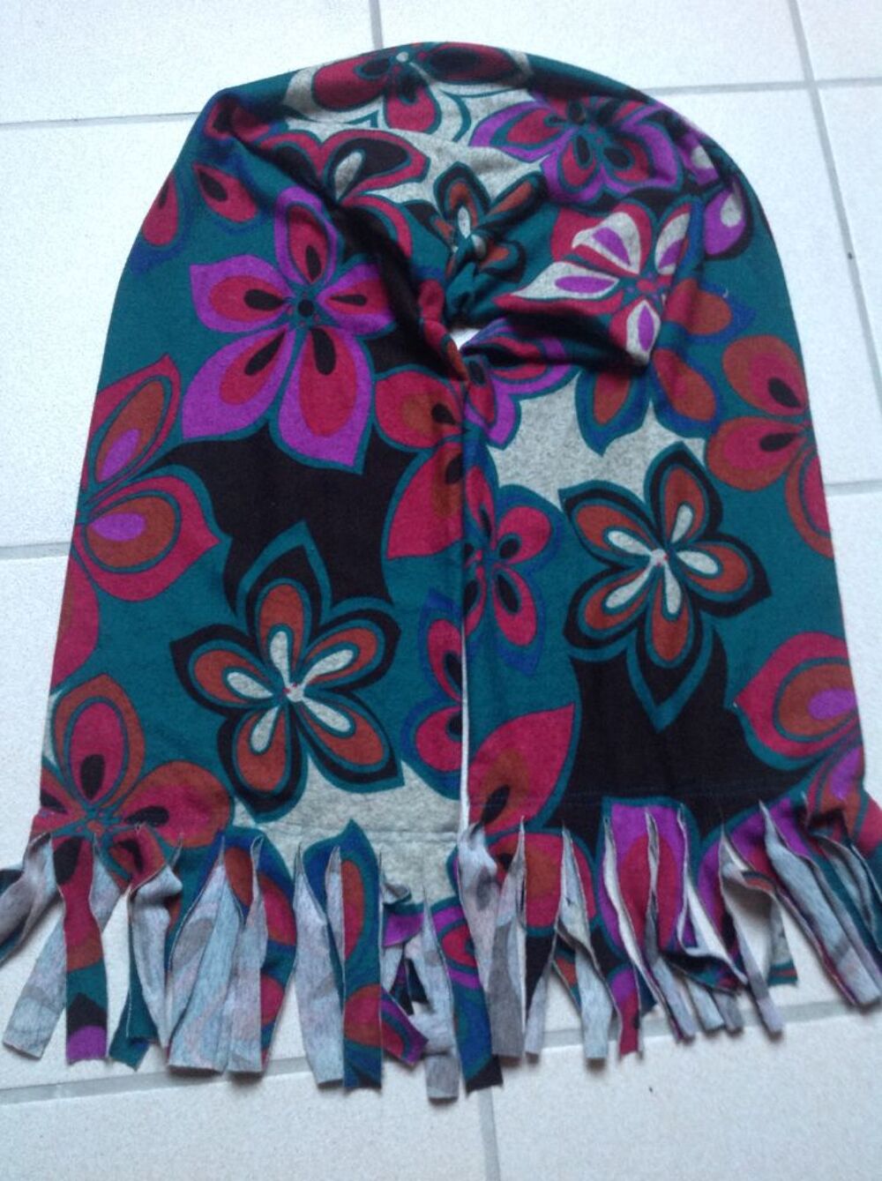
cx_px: 441
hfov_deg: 40.6
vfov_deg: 52.7
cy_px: 590
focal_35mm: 35
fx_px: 1192
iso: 200
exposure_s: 1/15
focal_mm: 4.28
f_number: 2.4
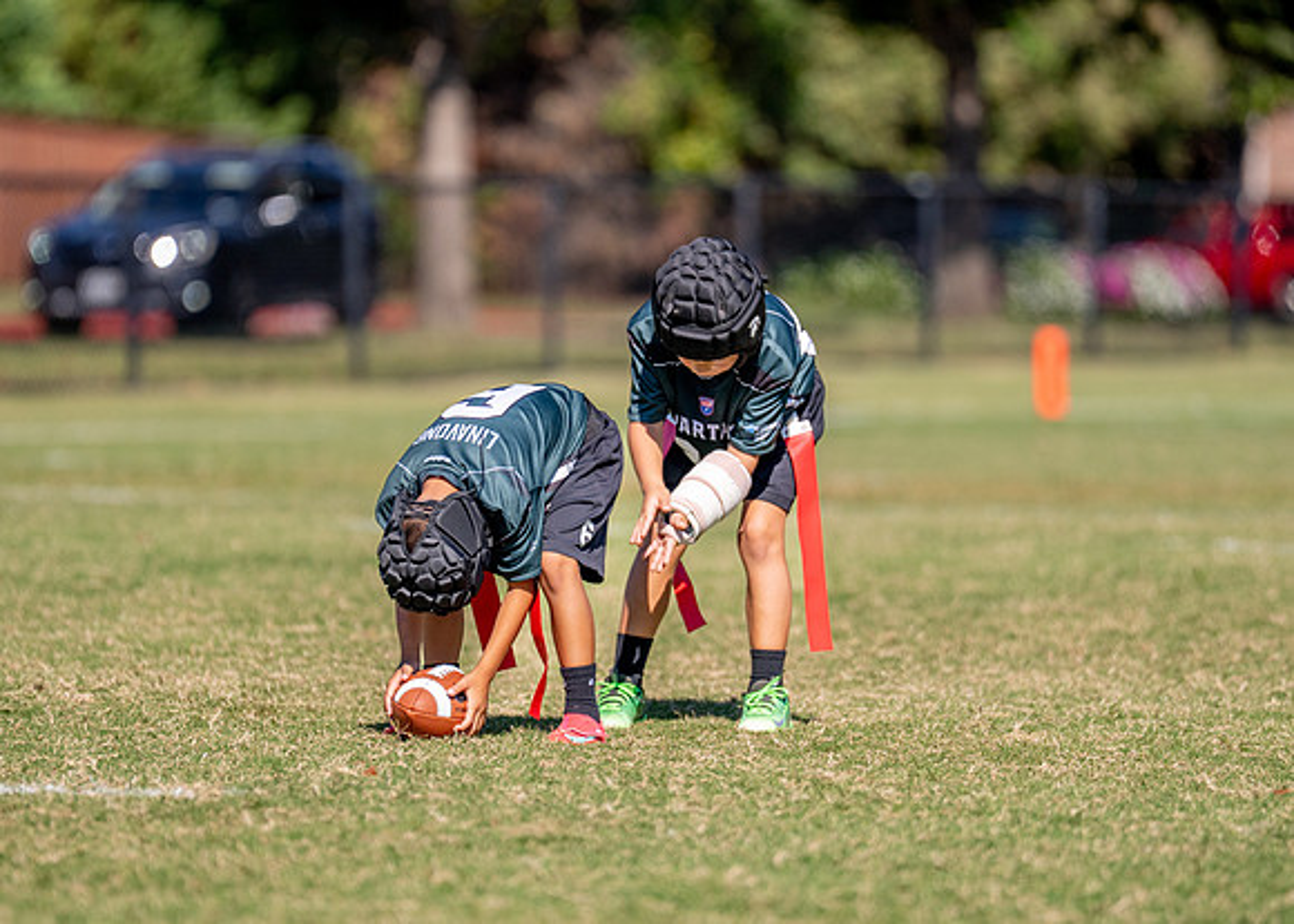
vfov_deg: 5.0
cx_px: 612
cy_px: 471
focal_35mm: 285
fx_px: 10478
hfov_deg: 7.1
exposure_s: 1/5000
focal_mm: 200
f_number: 2.8
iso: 250
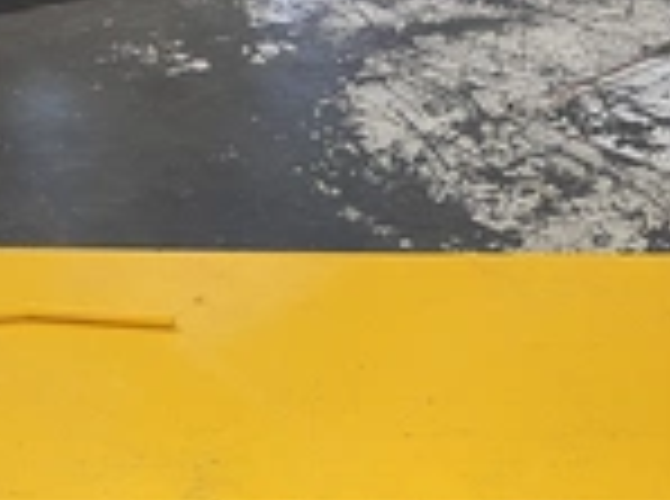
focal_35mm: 70
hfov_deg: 27.8
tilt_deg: -38.2
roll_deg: -2.4
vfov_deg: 20.2
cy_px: 505
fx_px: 1352
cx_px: 324
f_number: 1.8
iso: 125
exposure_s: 1/60
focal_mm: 4.25
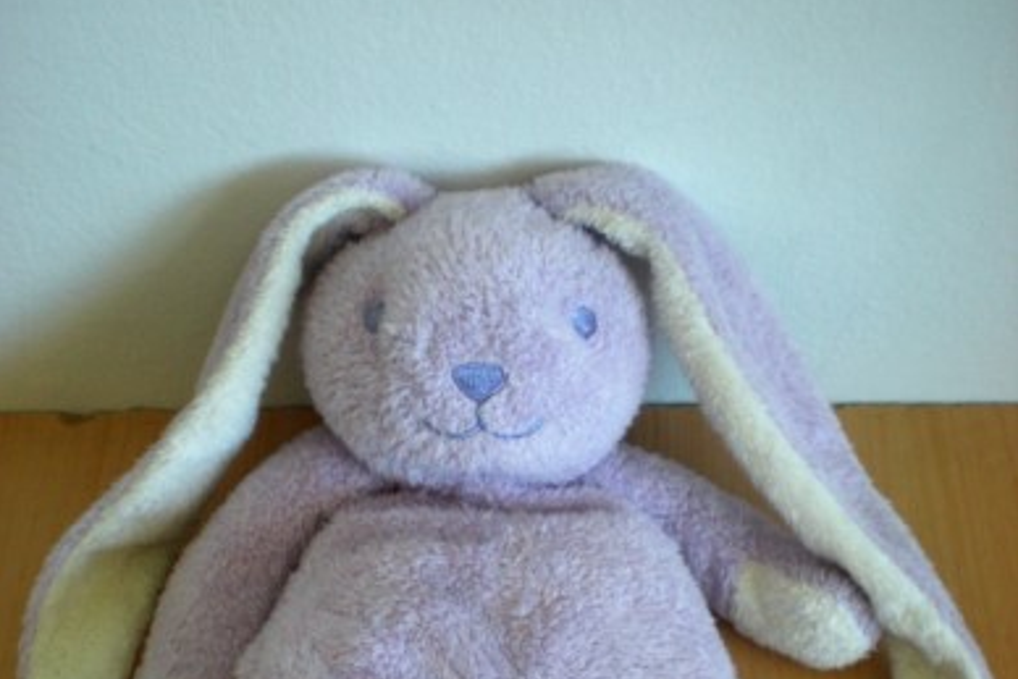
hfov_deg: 37.5
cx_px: 509
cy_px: 577
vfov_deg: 25.0
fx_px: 1499
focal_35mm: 53
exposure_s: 1/53.7
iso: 200
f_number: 3.1
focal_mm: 6.3
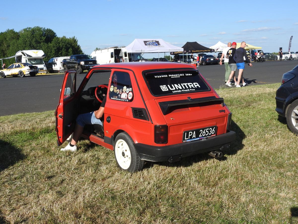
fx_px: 344
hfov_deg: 46.8
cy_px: 112
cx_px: 149
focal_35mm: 40
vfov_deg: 36.0
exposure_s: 1/1000
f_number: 3.8
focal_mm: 7.2
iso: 100
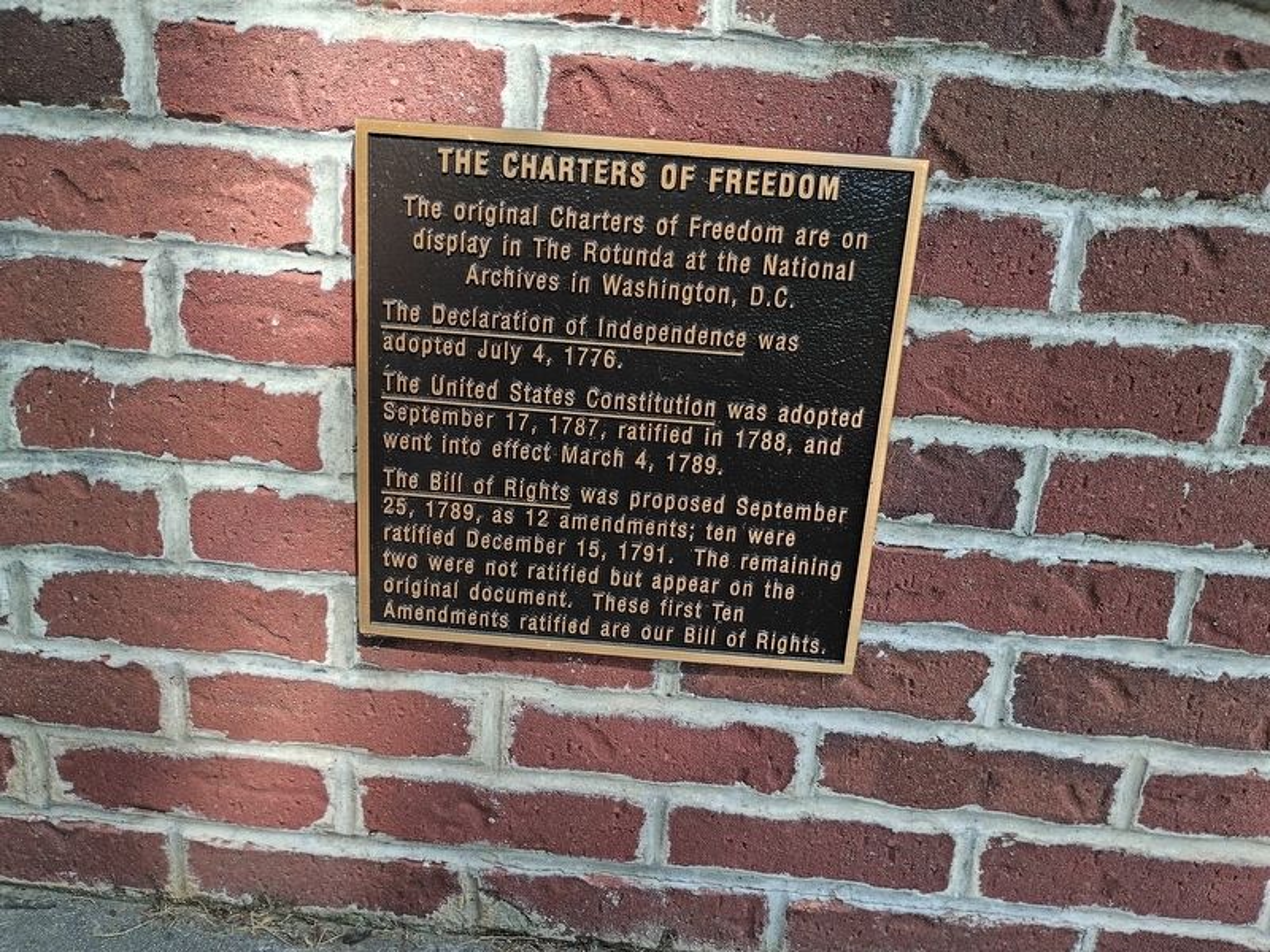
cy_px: 476
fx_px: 1064
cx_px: 635
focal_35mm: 29
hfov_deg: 61.7
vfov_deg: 48.2
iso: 100
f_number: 1.8
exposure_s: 1/155
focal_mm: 4.27
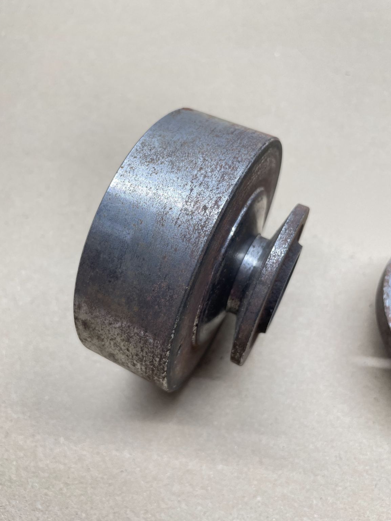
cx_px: 192
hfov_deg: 51.4
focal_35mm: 27
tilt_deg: -60.7
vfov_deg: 65.3
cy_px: 252
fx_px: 407
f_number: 1.6
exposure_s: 1/100
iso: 100
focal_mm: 4.2
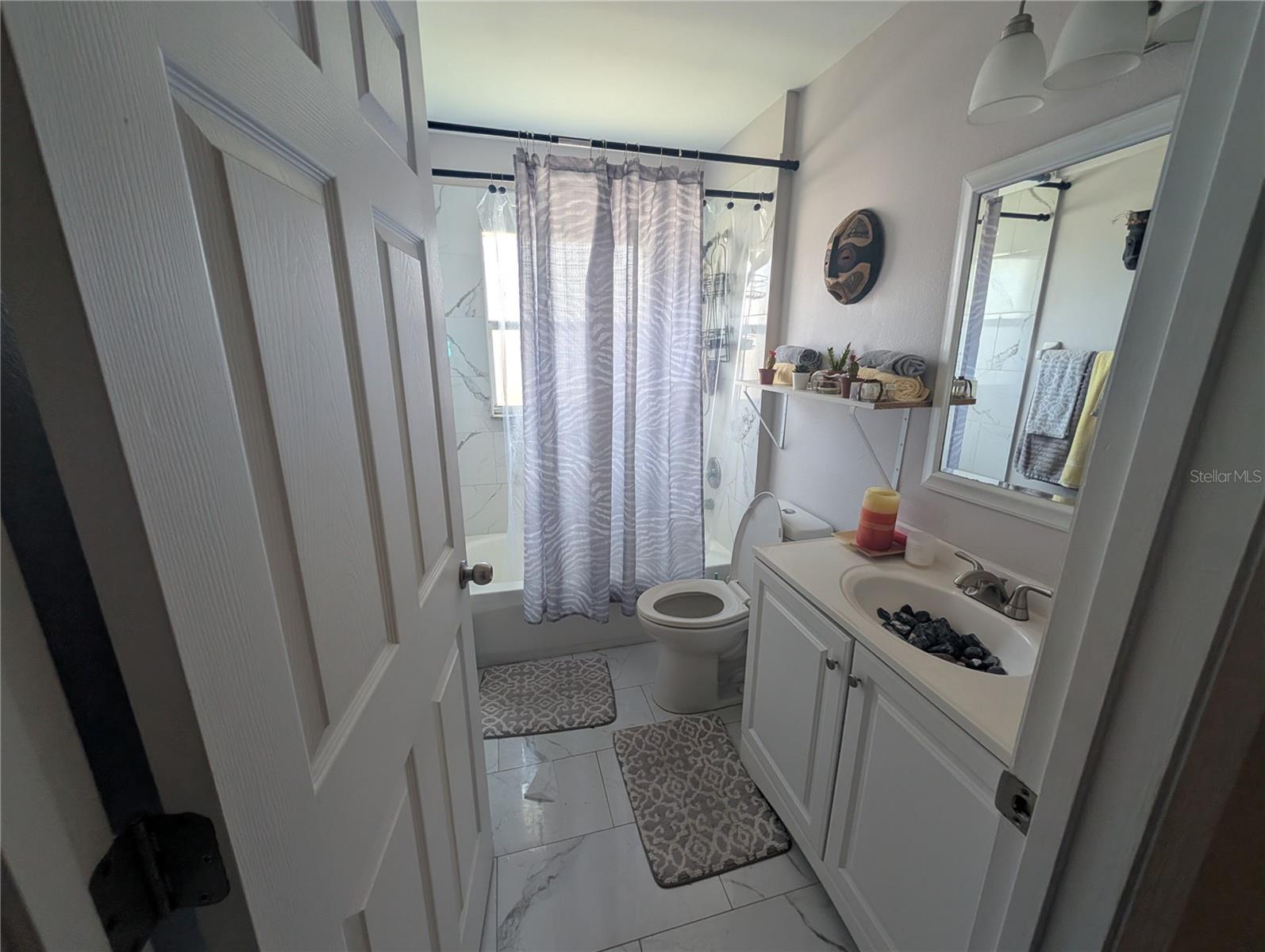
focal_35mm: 12
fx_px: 439
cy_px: 476
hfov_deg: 110.5
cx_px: 632
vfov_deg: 94.6
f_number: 1.7
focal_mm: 2.02
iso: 53
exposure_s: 1/120
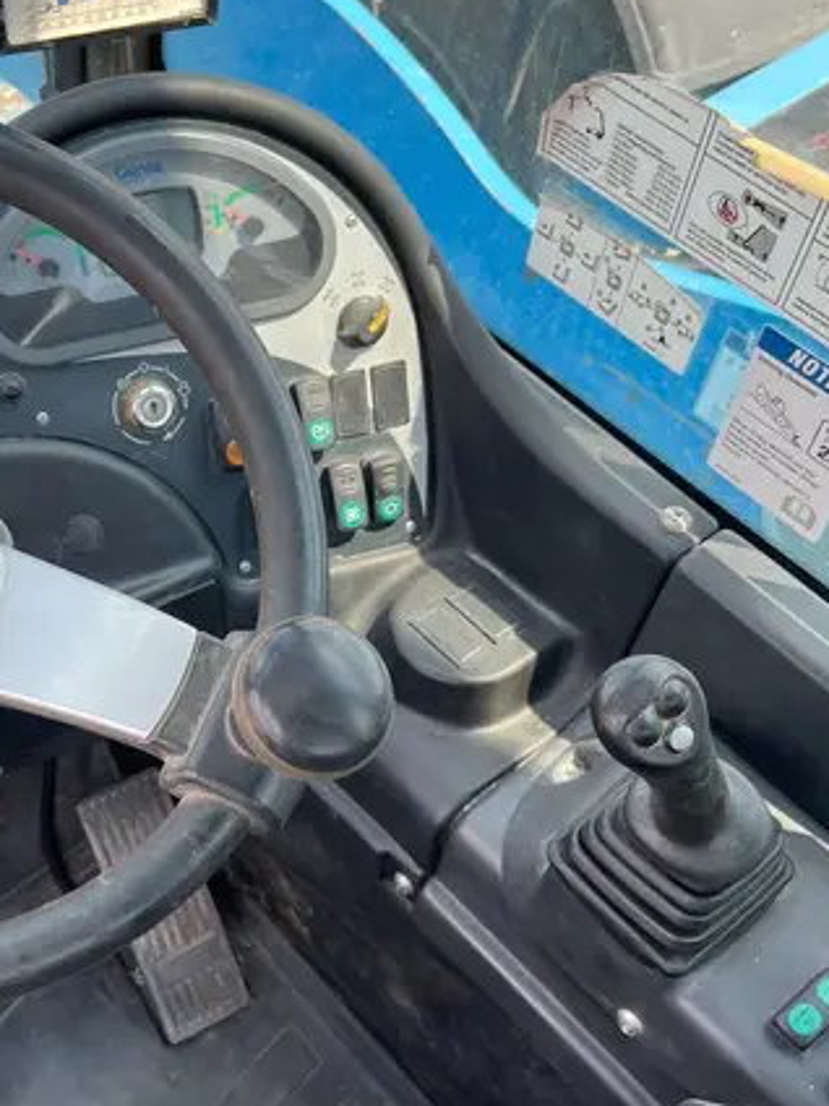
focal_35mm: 45
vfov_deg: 41.7
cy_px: 711
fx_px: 1437
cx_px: 175
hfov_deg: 31.4
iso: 50
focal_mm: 5.1
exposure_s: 1/379
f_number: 1.6
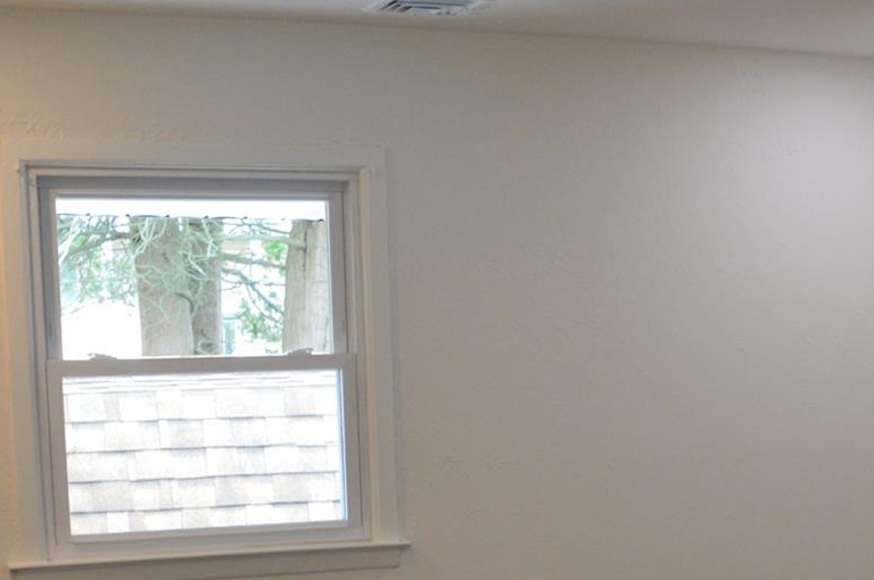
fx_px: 1746
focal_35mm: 72
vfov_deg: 18.3
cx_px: 744
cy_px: 609
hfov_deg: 27.3
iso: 800
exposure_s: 1/60
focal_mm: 18
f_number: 5.6
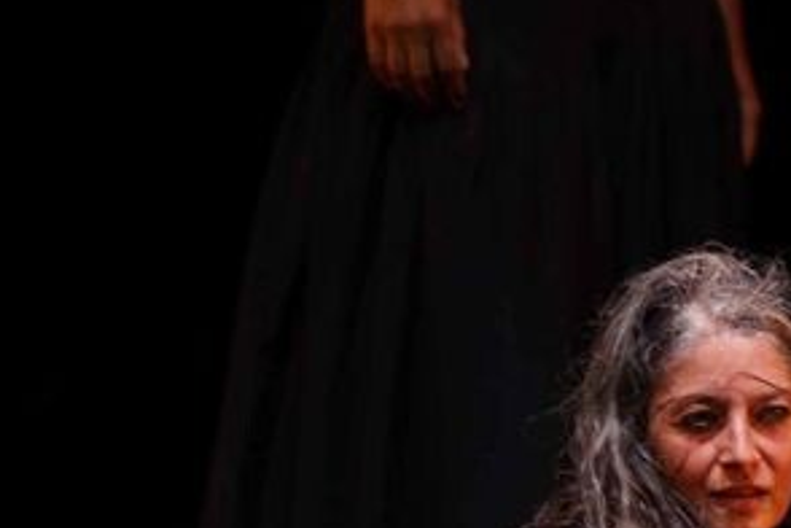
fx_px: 18301
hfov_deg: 2.5
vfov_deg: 1.7
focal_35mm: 833
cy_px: 257
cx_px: 1270
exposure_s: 1/100
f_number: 2.8
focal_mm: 153
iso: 800
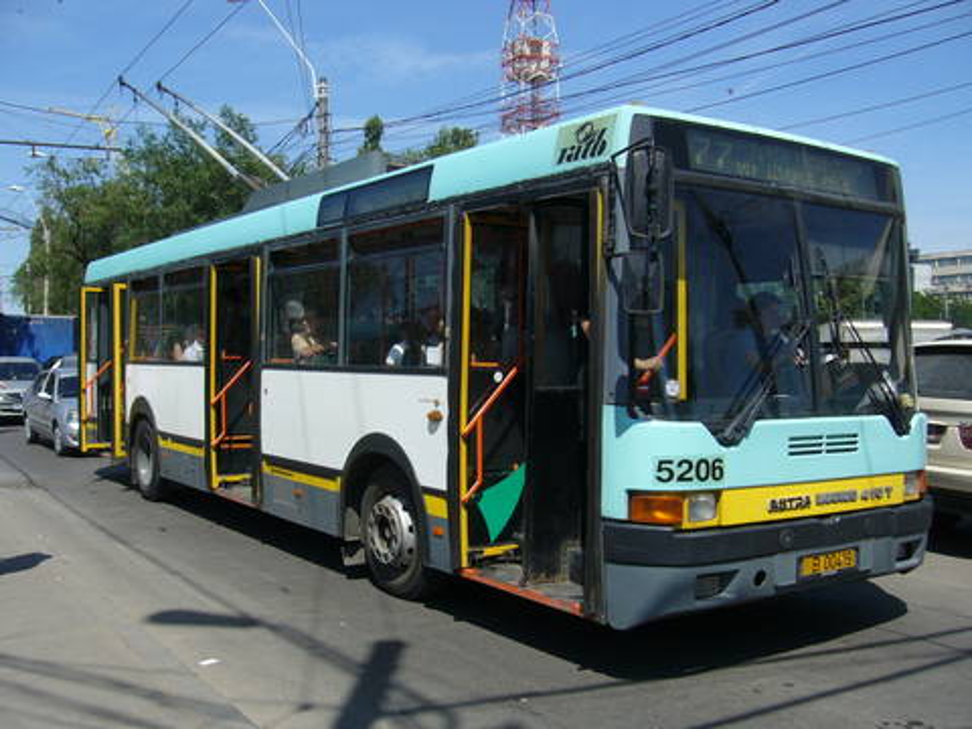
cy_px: 364
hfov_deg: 52.6
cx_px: 486
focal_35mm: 35
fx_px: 983
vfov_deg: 40.7
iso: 100
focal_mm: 5.8
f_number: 5.6
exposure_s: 1/500
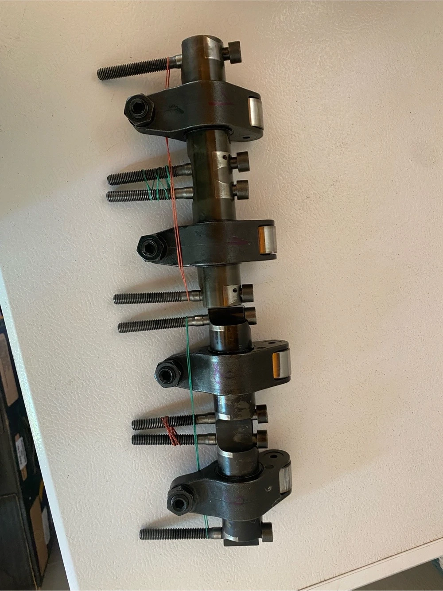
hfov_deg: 53.0
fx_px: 444
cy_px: 296
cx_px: 222
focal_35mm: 26
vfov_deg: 67.3
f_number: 1.8
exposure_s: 1/60
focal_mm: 4.25
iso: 250
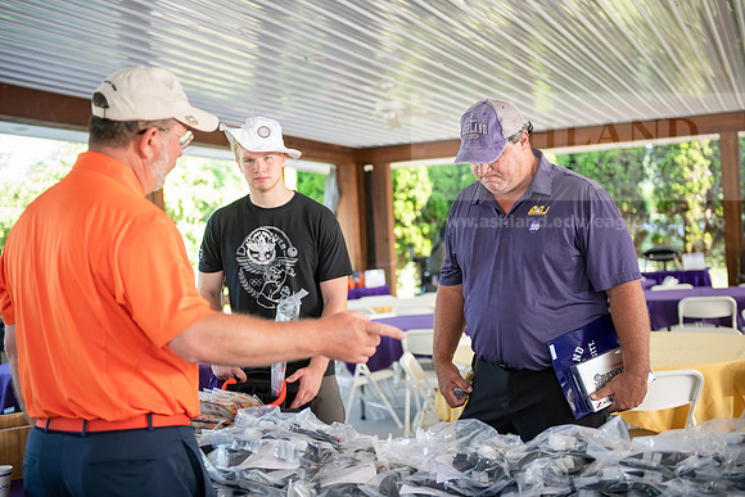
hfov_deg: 39.6
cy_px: 248
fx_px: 1035
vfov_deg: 27.0
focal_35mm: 50
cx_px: 372
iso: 400
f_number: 2.8
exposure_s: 1/200
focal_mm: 50
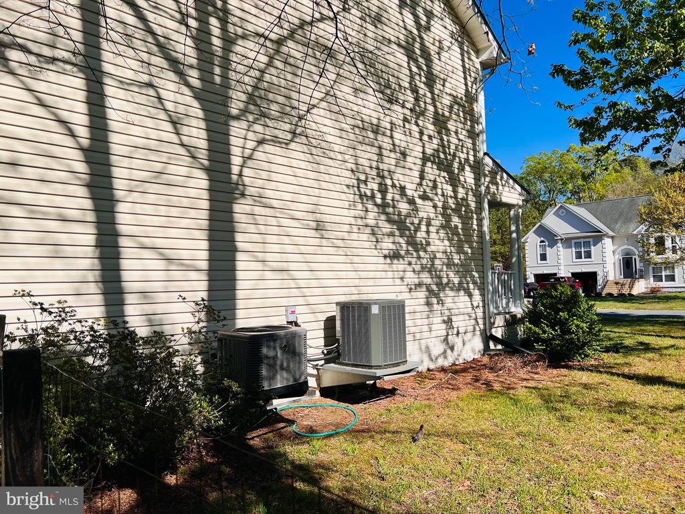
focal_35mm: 26
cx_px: 342
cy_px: 257
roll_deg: +1.3
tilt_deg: +2.9
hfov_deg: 67.3
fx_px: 515
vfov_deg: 53.1
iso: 50
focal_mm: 5.7
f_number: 1.5
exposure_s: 1/8000
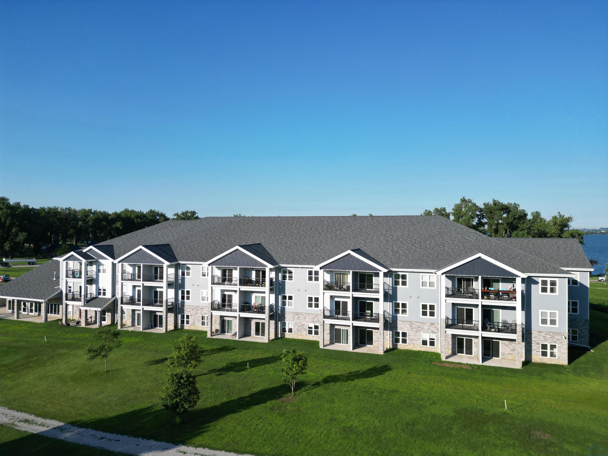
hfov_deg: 71.6
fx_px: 422
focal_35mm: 24
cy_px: 228
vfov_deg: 56.8
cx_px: 304
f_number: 1.7
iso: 120
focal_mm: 6.72
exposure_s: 1/2500
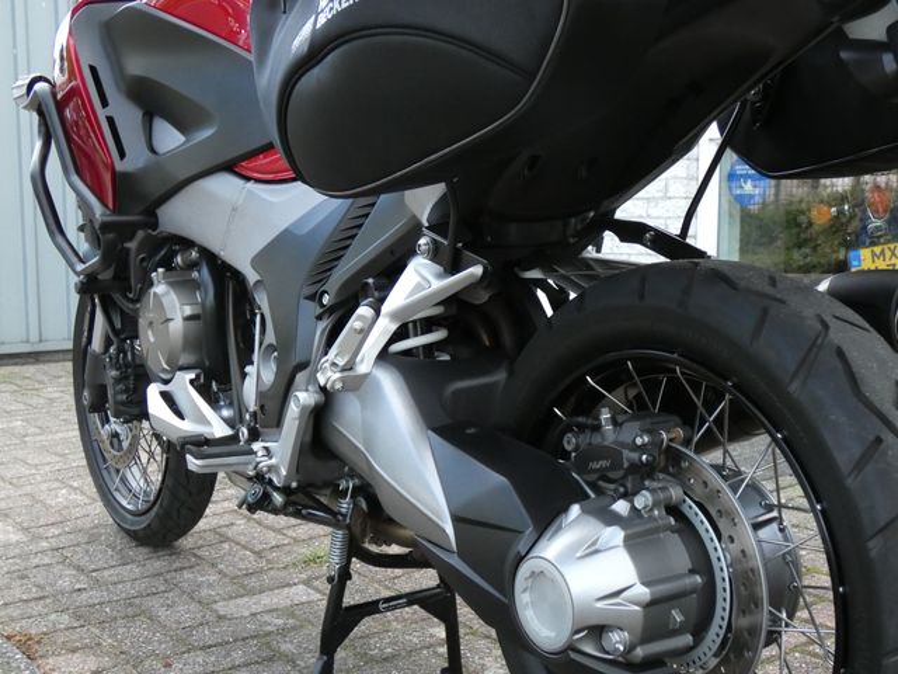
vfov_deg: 31.5
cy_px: 337
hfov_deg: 41.2
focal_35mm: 46
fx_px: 1193
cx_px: 449
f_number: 3.8
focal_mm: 8.2
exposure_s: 1/400
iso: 800
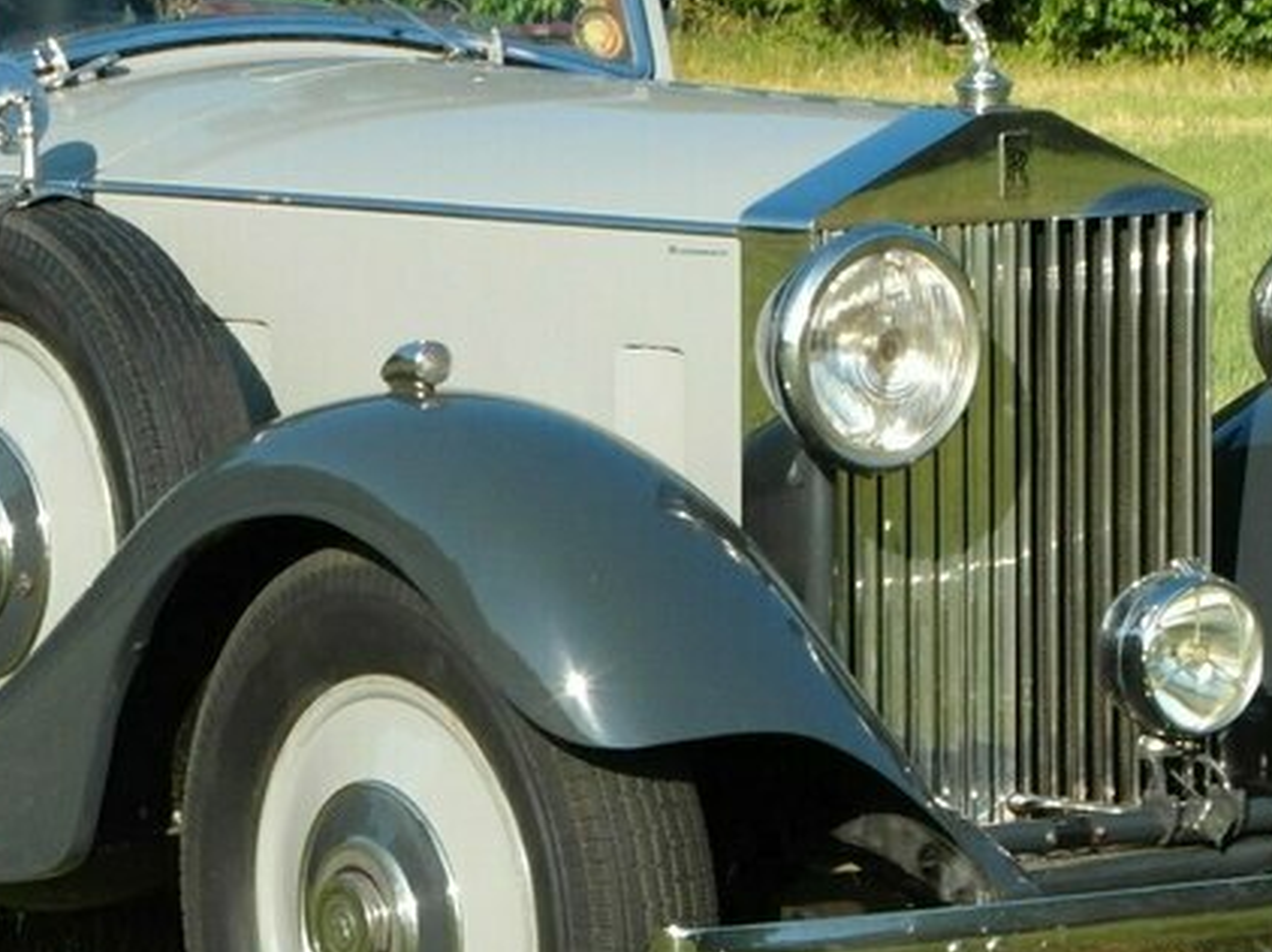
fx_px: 8153
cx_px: 323
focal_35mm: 222
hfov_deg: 8.9
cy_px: 368
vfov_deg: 6.7
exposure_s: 1/350
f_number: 4.2
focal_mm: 13.9
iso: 100
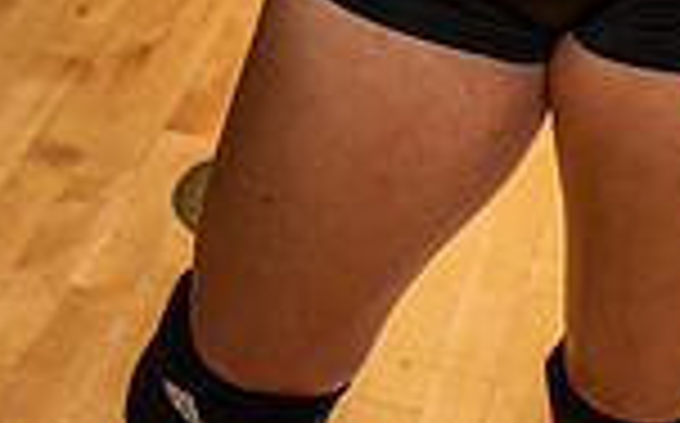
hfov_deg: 15.7
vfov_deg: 9.0
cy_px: -585
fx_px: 2425
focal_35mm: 131
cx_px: 630
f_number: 5.6
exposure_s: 1/250
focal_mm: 43
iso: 125
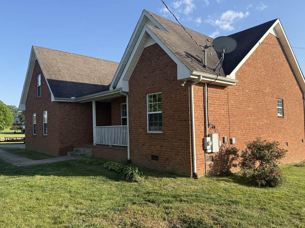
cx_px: 150
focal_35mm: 26
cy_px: 119
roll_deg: +1.2
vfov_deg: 53.0
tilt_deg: +3.0
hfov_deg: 67.3
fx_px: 229
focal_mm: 6.76
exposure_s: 1/2169
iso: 80
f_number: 1.78
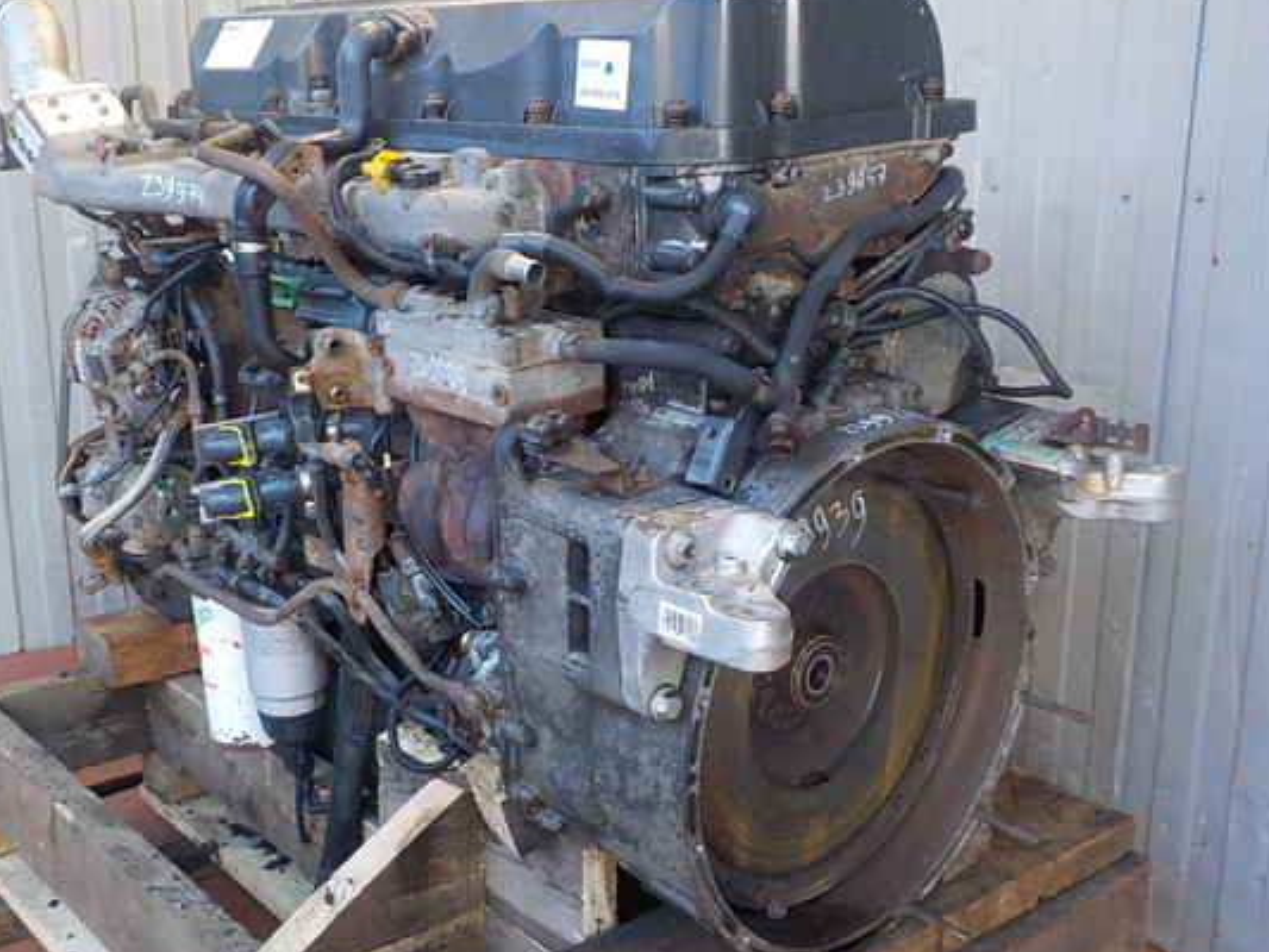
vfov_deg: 39.7
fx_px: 1320
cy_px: 481
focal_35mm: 36
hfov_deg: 51.2
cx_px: 562
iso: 140
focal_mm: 4.1
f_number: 3.3
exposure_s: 1/30
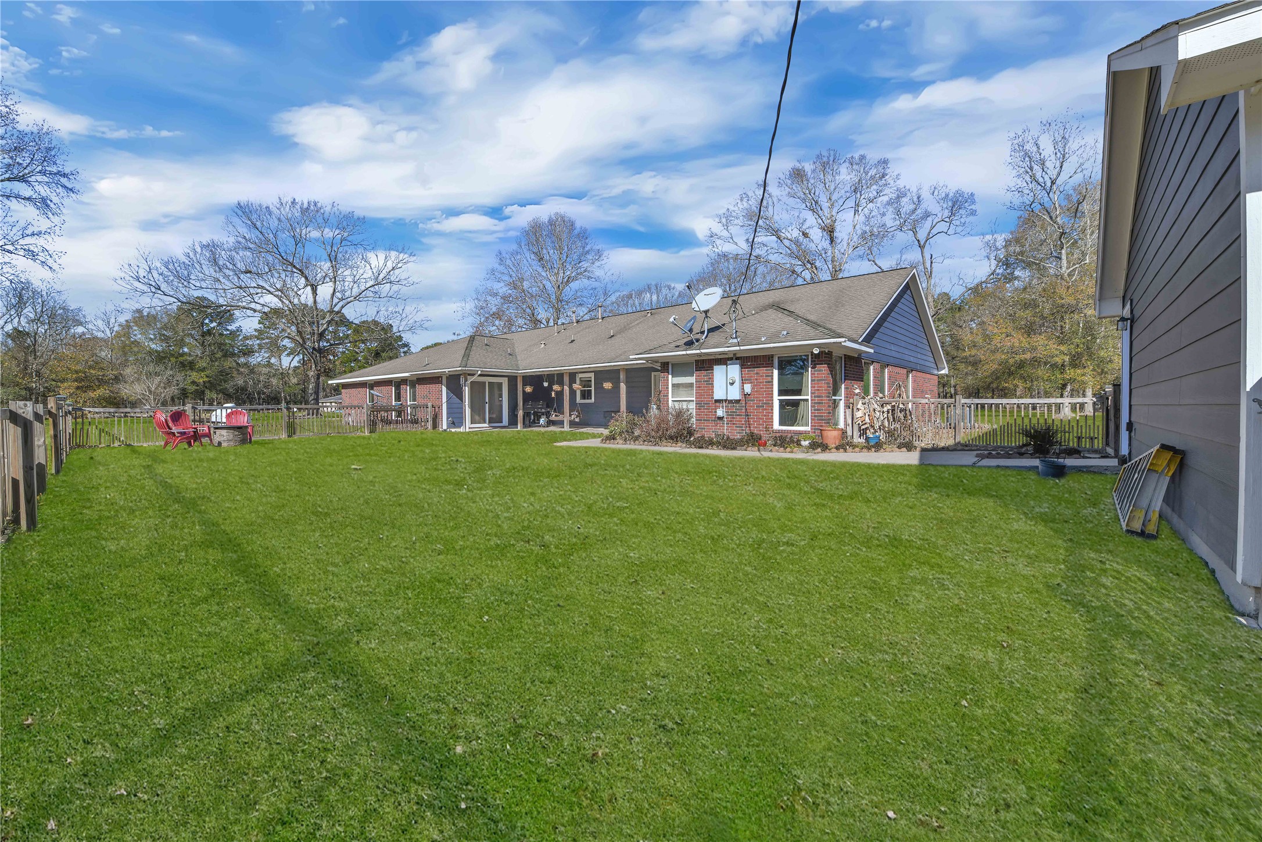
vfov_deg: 81.2
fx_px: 491
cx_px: 631
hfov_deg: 104.3
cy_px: 421
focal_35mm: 14
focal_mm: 14
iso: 100
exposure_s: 1/400
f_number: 8
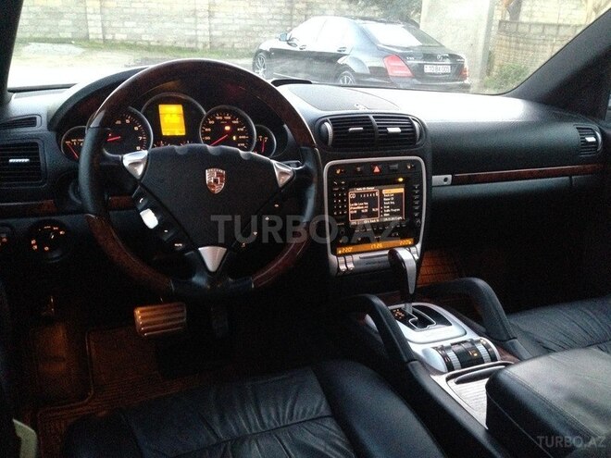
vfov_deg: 42.9
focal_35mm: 33
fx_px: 582
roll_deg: -1.1
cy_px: 229
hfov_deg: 55.4
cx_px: 306
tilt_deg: -21.9
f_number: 2.4
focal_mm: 4.12
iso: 800
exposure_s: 1/15
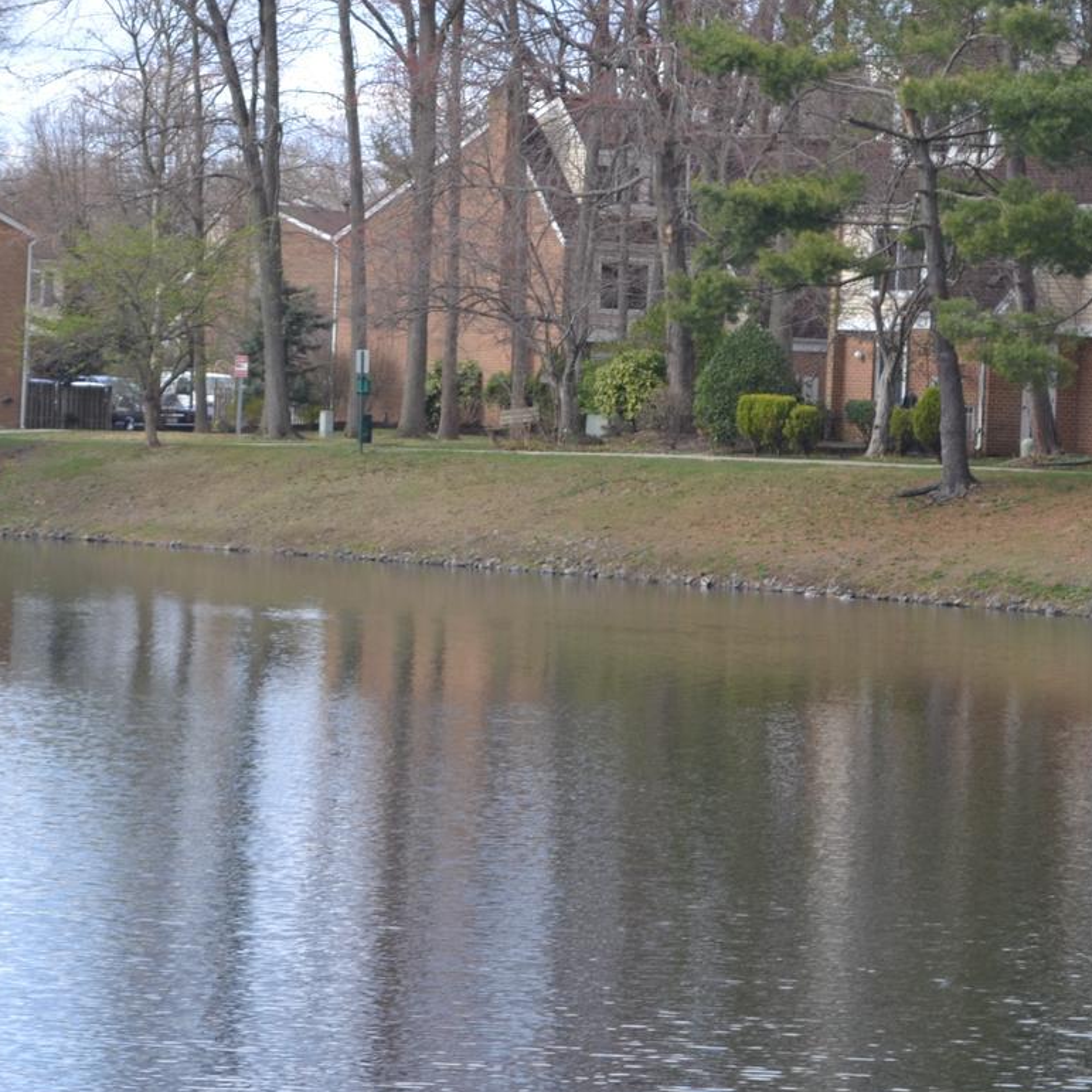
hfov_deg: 9.4
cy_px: 624
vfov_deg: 9.4
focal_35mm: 186
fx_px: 6643
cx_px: 170
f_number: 5.6
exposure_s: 1/125
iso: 100
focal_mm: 55
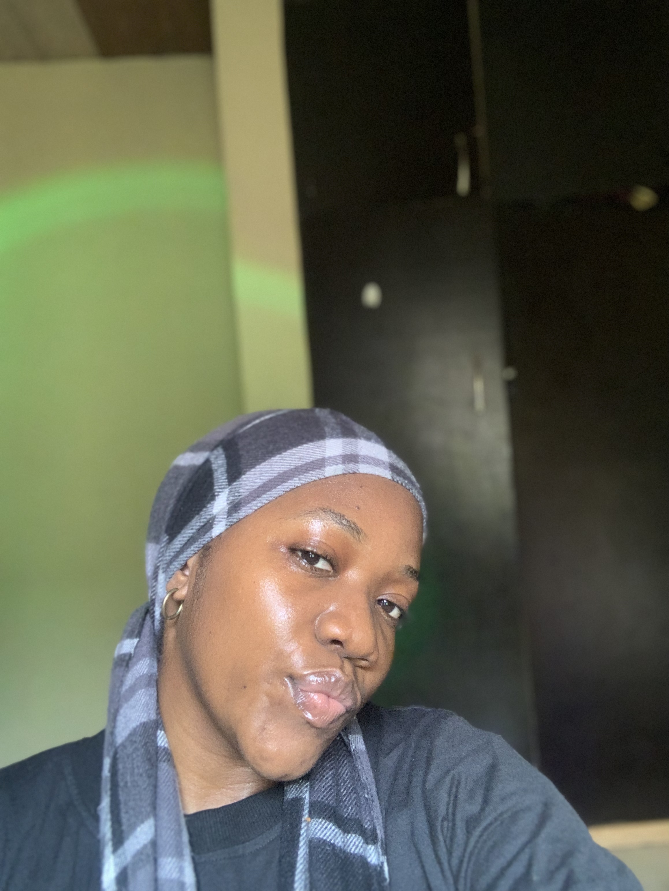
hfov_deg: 44.2
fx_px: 825
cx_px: 334
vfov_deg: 56.8
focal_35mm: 32
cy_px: 446
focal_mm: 2.87
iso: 320
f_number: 2.2
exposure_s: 1/37
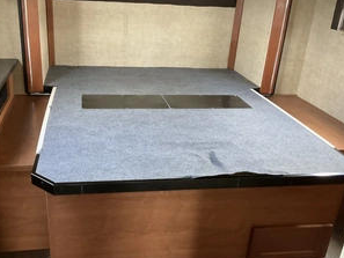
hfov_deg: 47.8
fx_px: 388
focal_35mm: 39
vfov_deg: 36.8
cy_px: 142
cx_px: 153
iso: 320
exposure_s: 1/35
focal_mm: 3
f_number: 1.8
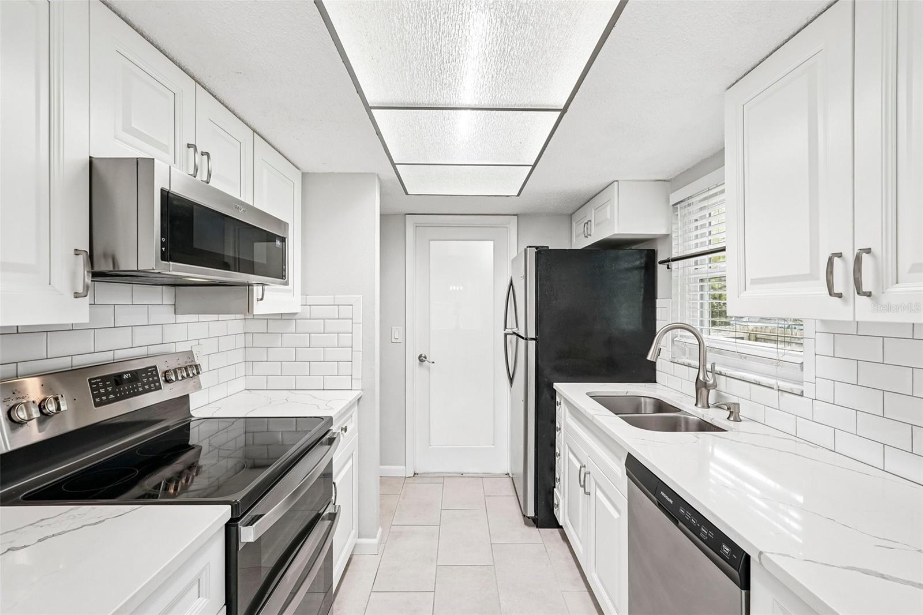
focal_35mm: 16
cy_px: 308
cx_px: 462
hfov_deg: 96.7
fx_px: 410
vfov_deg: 73.7
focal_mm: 16
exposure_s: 1/30
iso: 400
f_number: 8
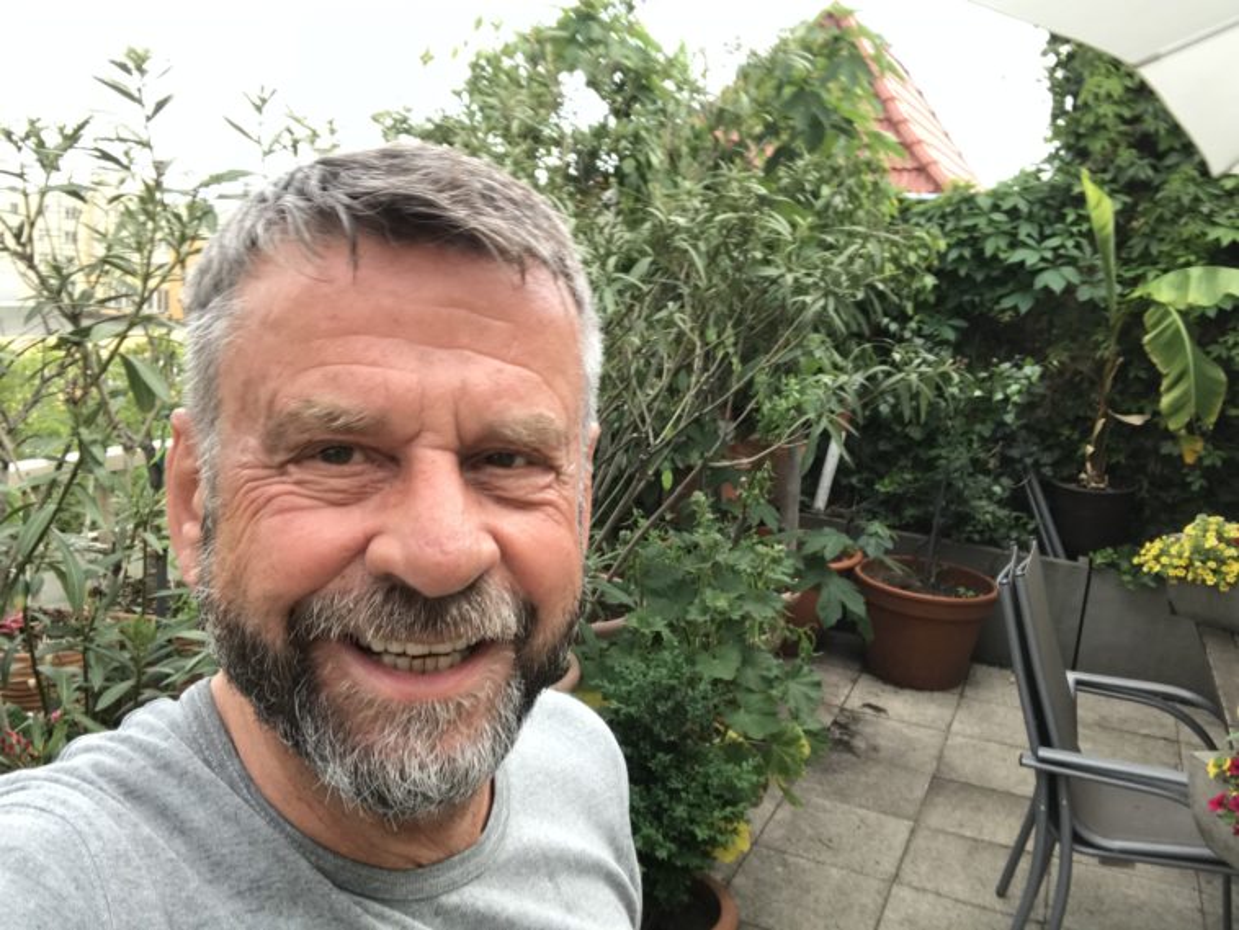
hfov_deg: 56.8
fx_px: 1146
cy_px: 465
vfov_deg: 44.2
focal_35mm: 32
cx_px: 620
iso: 25
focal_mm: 2.87
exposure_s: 1/50
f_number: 2.2
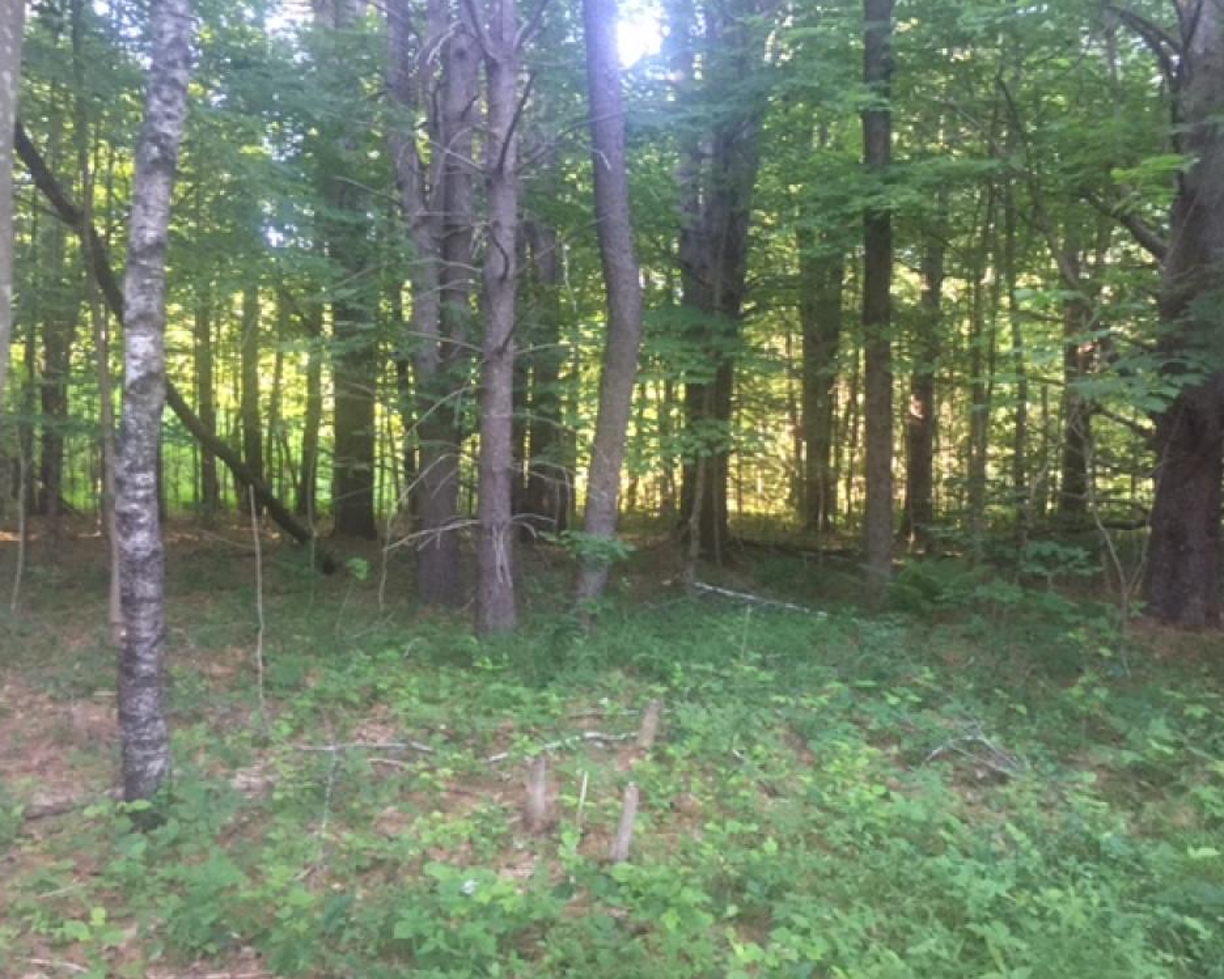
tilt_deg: +0.3
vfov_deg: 47.1
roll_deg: -0.3
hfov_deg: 57.2
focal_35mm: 31
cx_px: 597
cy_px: 499
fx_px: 1123
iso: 250
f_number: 2.2
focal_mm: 4.15
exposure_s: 1/30
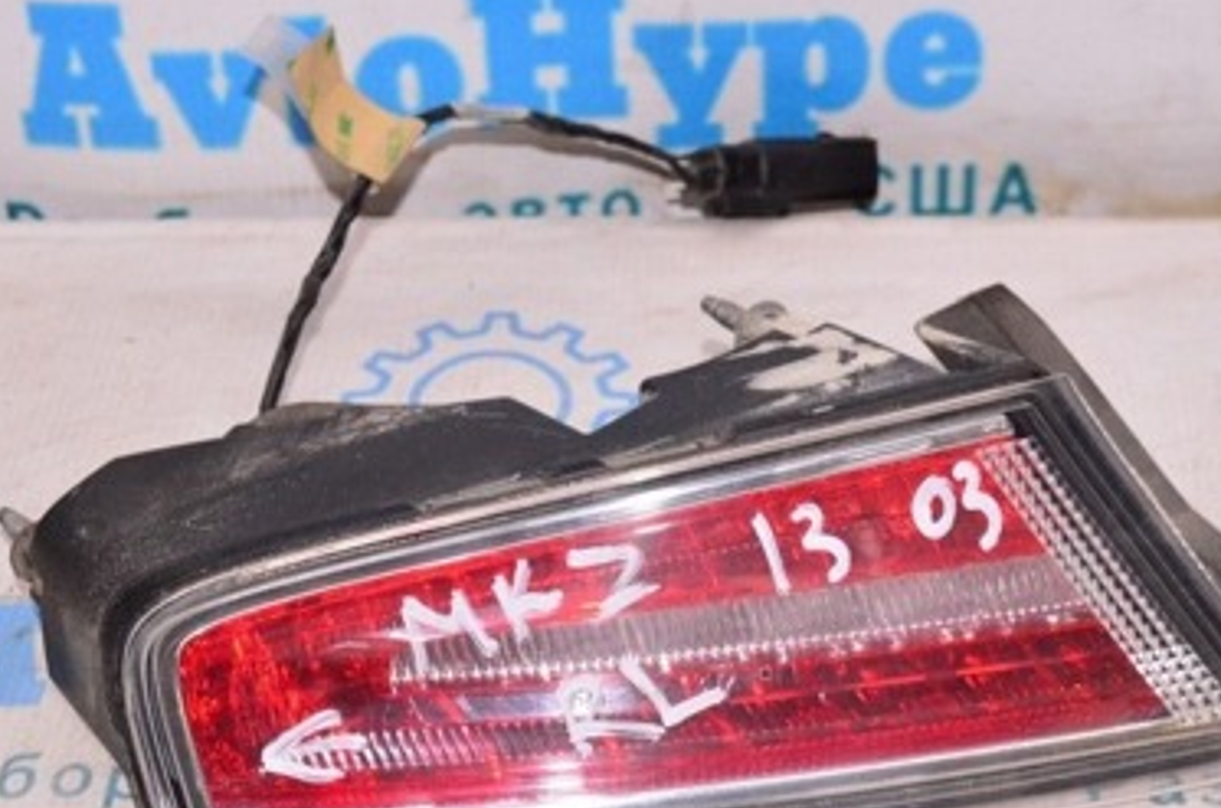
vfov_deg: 17.0
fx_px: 2703
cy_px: 450
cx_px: 746
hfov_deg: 25.4
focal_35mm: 80
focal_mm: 31
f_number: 8
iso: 1600
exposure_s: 1/200
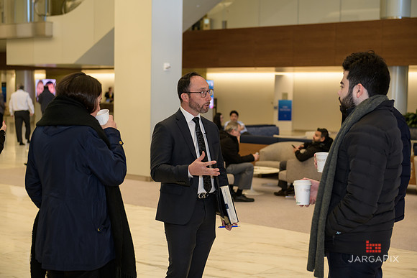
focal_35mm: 58
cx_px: 208
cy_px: 139
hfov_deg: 34.5
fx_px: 672
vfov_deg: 23.4
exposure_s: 1/125
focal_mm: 58
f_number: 3.2
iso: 400
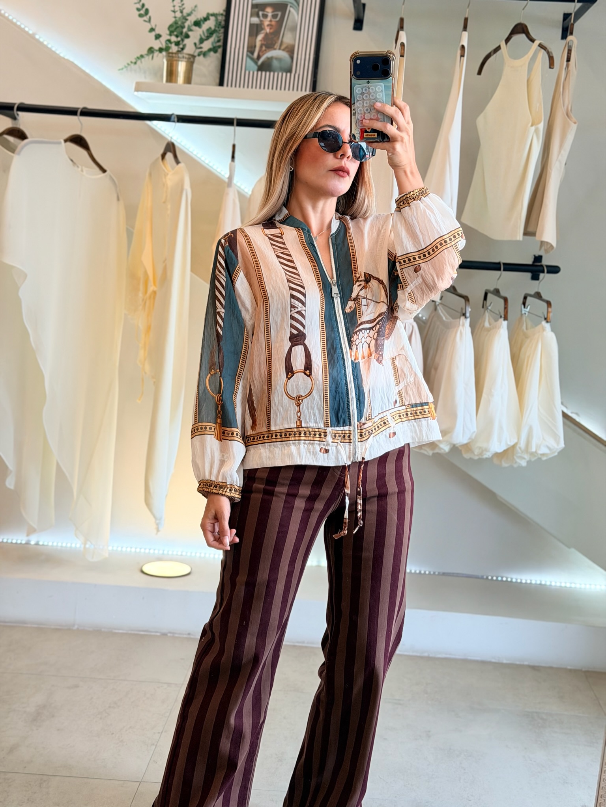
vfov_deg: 39.7
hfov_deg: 30.3
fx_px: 1120
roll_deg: -3.4
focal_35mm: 48
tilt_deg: -25.1
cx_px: 303
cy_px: 404
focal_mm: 6.76
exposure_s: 1/134
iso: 80
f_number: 1.78
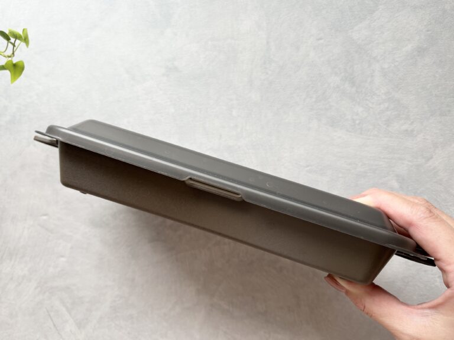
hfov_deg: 67.3
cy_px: 170
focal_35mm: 26
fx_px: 341
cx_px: 227
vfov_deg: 53.1
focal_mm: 5.1
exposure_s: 1/122
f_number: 1.6
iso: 32
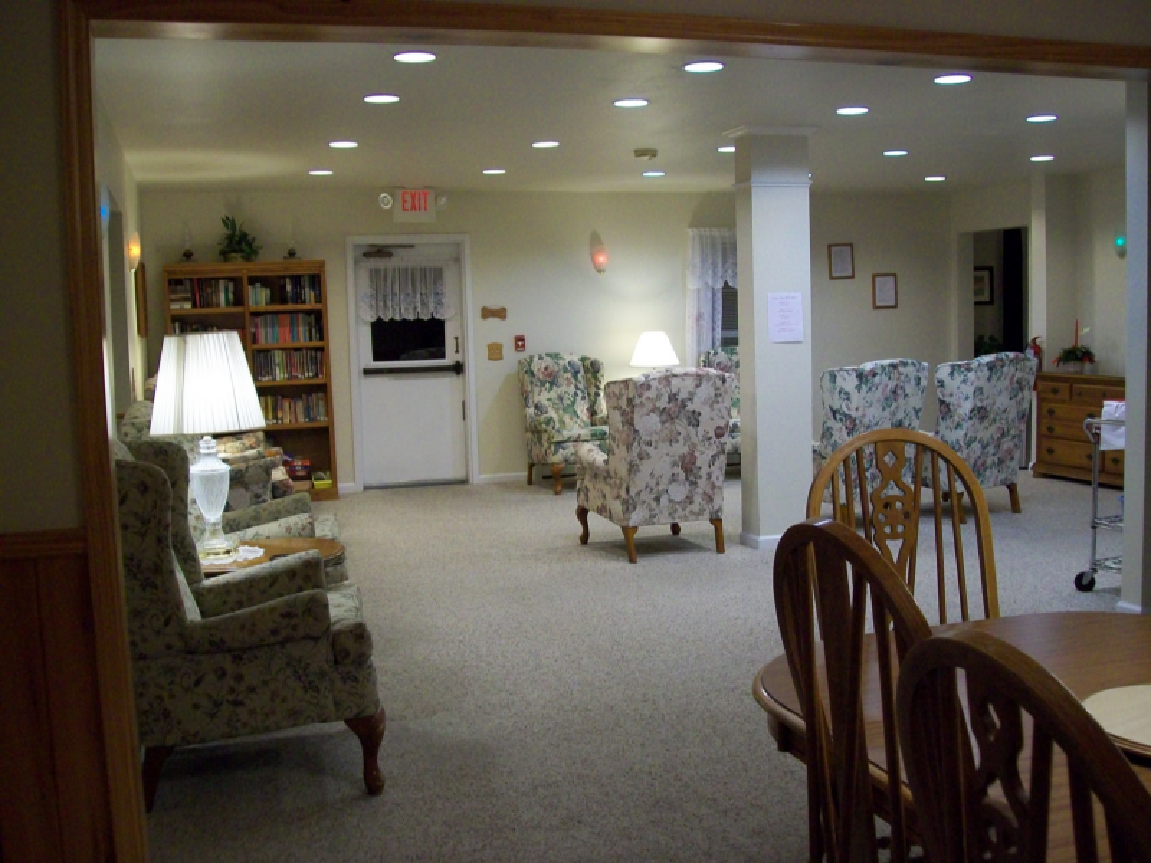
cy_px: 432
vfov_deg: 39.7
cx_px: 576
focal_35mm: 36
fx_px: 1197
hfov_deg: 51.4
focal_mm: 6
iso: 160
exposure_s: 1/30
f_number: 2.7
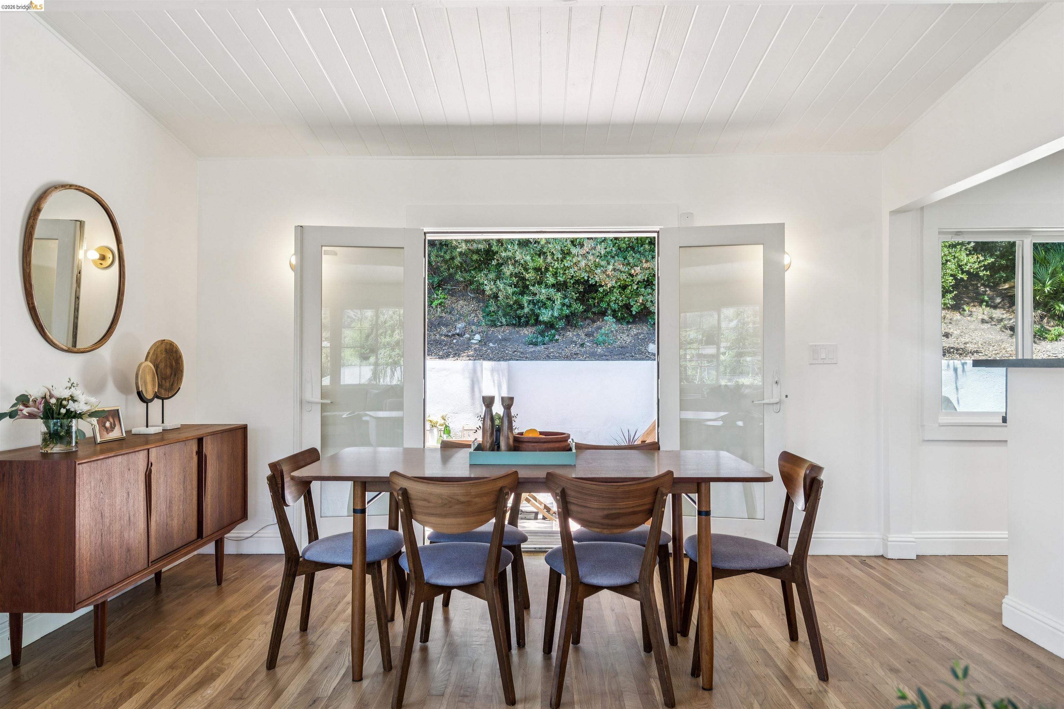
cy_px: 354
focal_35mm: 24
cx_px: 532
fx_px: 709
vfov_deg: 53.1
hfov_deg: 73.7
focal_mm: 24
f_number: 8
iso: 250
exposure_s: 1/30
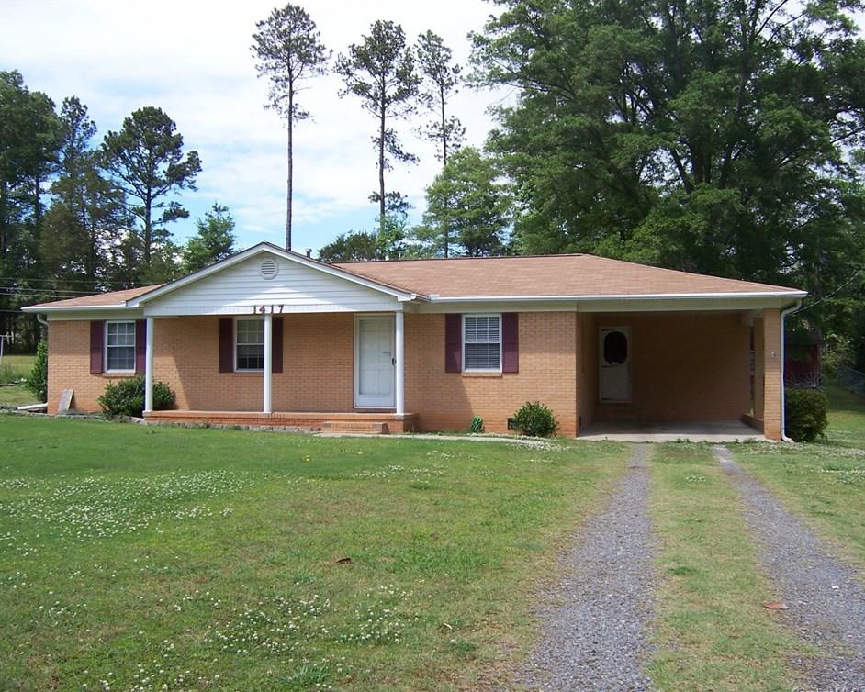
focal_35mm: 35
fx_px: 896
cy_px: 350
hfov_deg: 51.5
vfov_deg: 42.2
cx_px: 426
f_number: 3.4
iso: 80
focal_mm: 5.5
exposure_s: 1/750
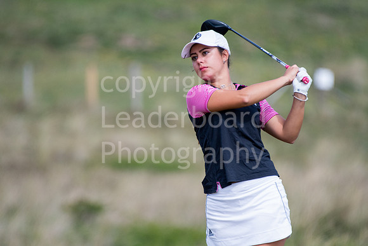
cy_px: 123
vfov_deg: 1.9
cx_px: 184
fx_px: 7361
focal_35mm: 720
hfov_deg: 2.9
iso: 800
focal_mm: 480
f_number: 5.6
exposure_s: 1/2500
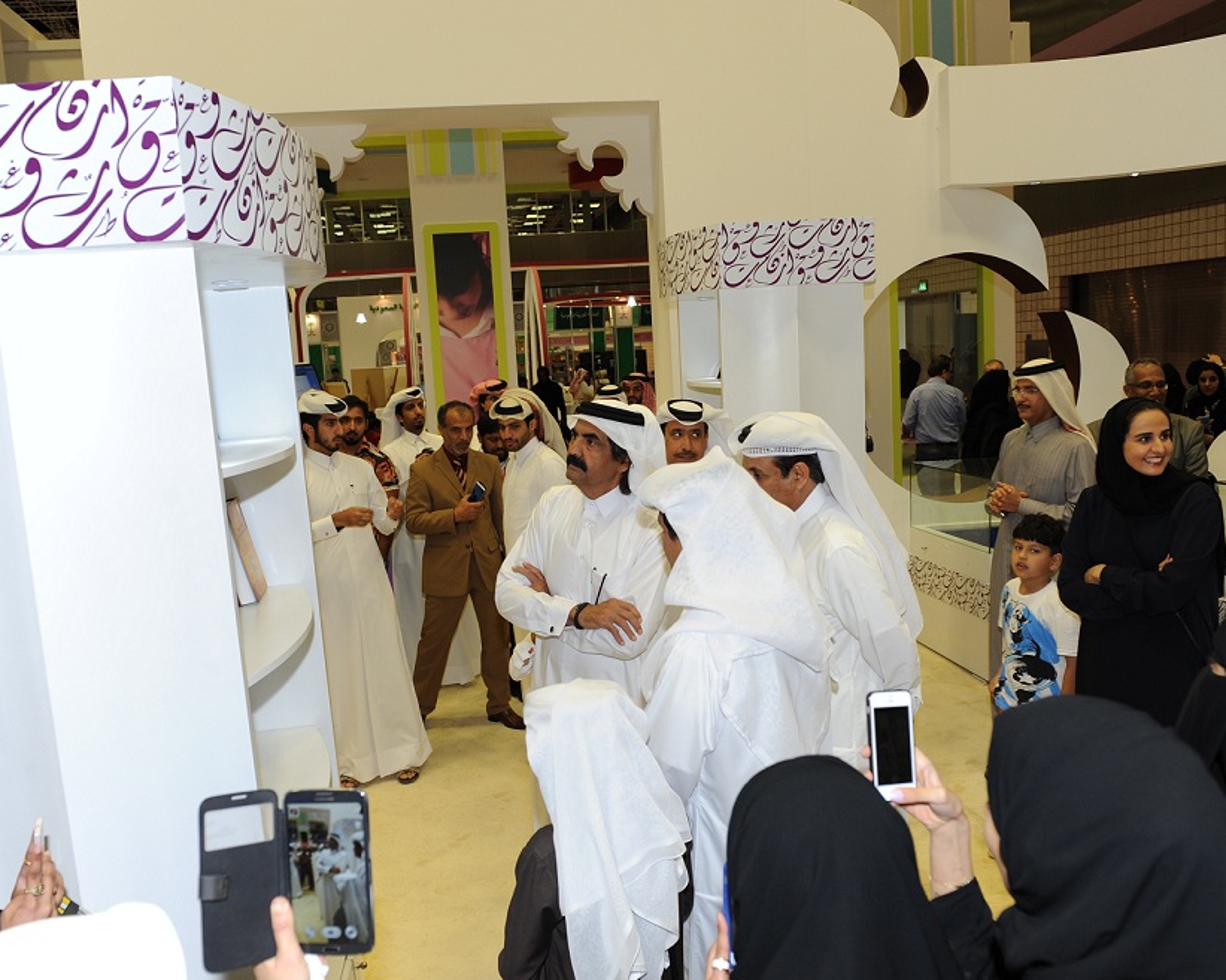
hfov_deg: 62.2
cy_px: 495
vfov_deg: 51.5
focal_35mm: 28
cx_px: 600
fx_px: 1016
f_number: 4.5
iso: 800
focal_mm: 24
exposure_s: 1/160
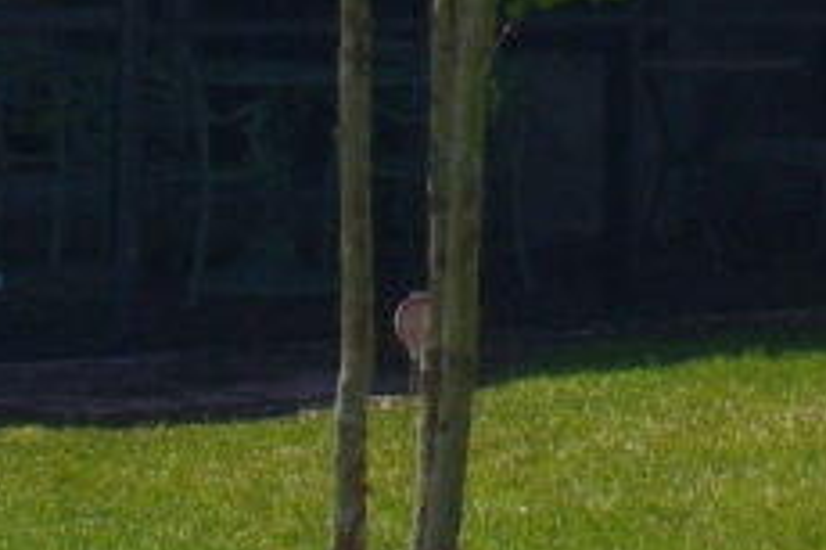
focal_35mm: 233
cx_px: 840
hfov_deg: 8.8
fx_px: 5342
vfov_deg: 5.7
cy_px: -672
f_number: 14
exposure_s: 1/320
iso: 400
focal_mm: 21.25
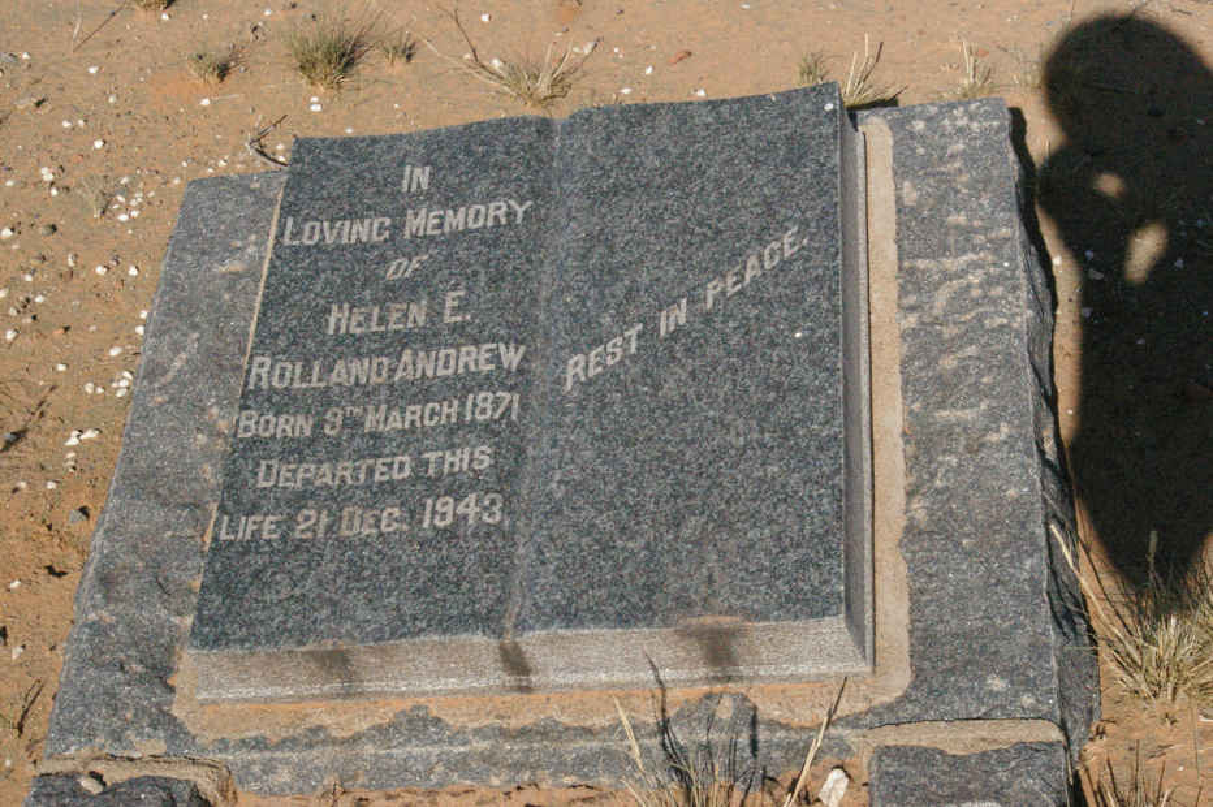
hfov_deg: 33.4
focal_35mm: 60
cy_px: 404
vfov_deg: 22.6
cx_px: 606
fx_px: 2020
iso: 3200
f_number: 19
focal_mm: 40
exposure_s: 1/1500
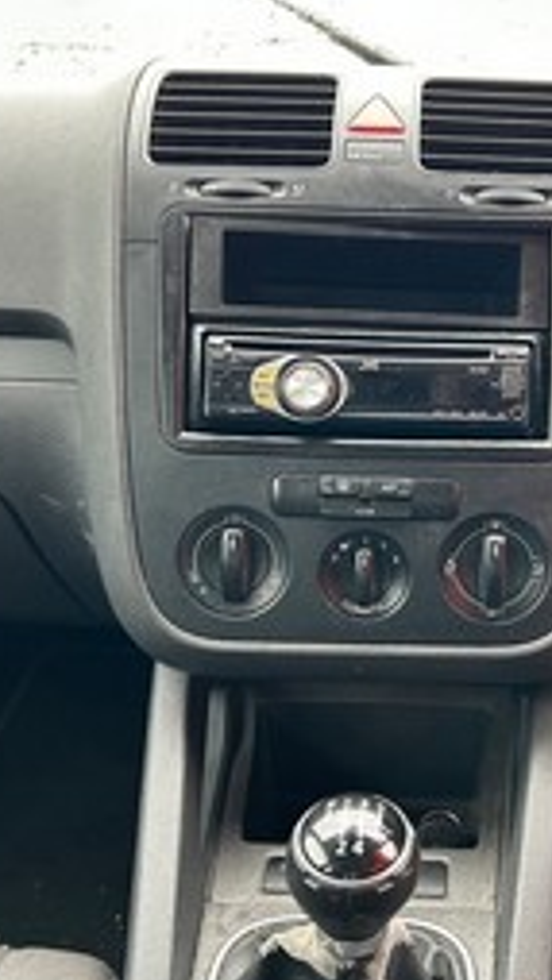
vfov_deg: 51.6
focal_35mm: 39
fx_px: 1014
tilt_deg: -21.5
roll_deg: -1.4
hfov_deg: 29.8
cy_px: 494
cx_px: 432
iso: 200
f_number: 1.5
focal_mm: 5.7
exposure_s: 1/60
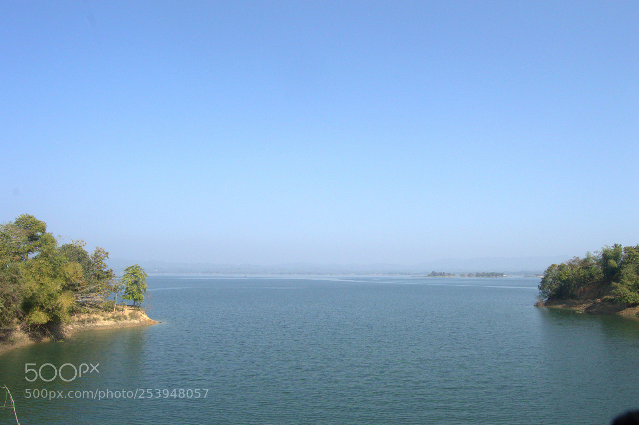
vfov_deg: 47.9
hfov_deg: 67.4
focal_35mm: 27
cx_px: 320
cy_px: 212
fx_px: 479
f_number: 11
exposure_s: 1/500
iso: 280
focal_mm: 18
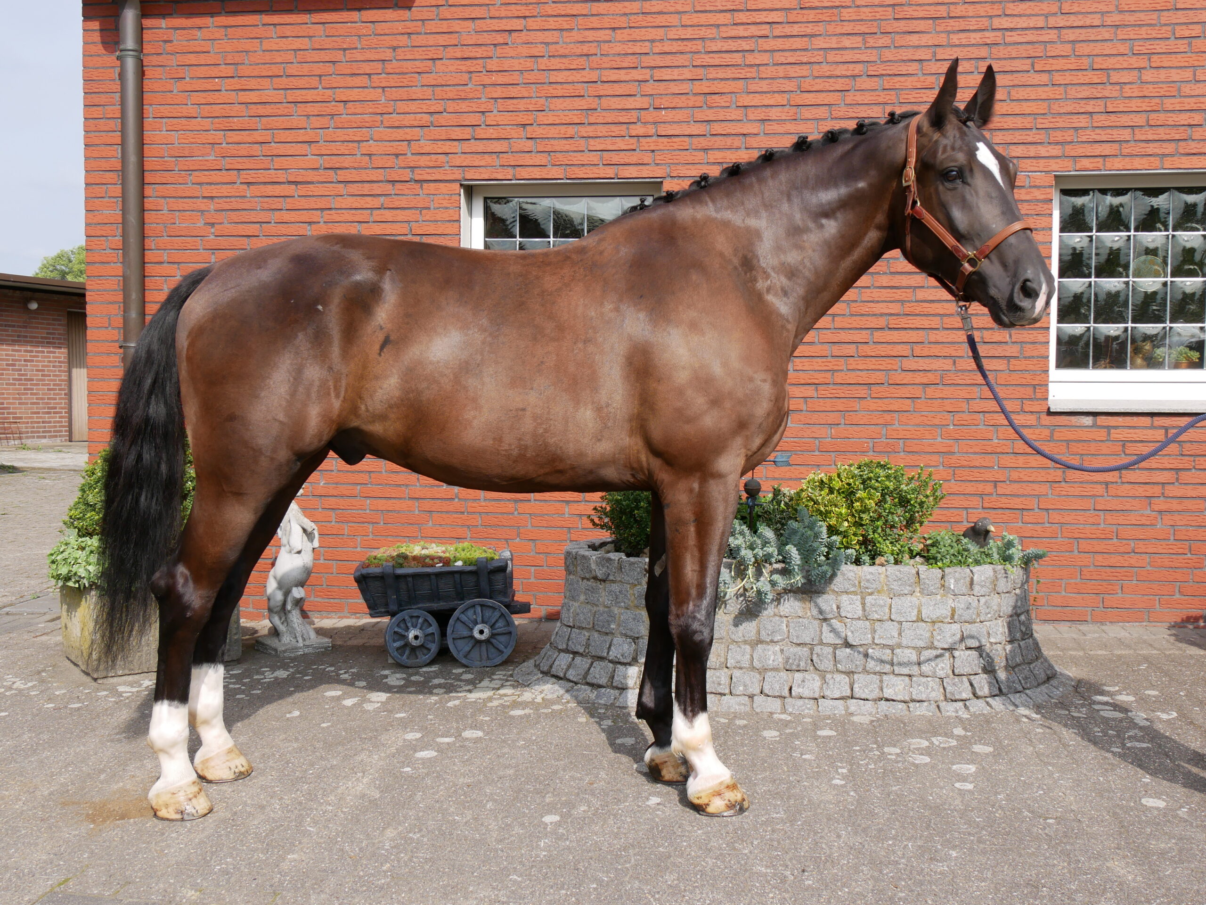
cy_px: 452
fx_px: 1324
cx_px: 603
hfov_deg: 49.0
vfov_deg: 37.7
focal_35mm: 38
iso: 200
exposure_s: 1/400
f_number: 7.1
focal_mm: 19
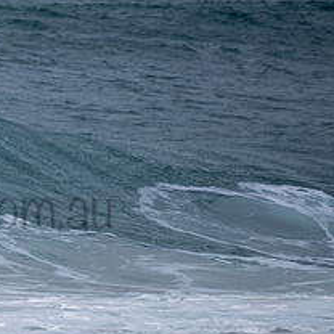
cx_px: -58
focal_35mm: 1278
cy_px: 192
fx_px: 13951
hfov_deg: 1.4
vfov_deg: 1.4
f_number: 5.6
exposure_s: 1/1000
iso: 90
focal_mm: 500
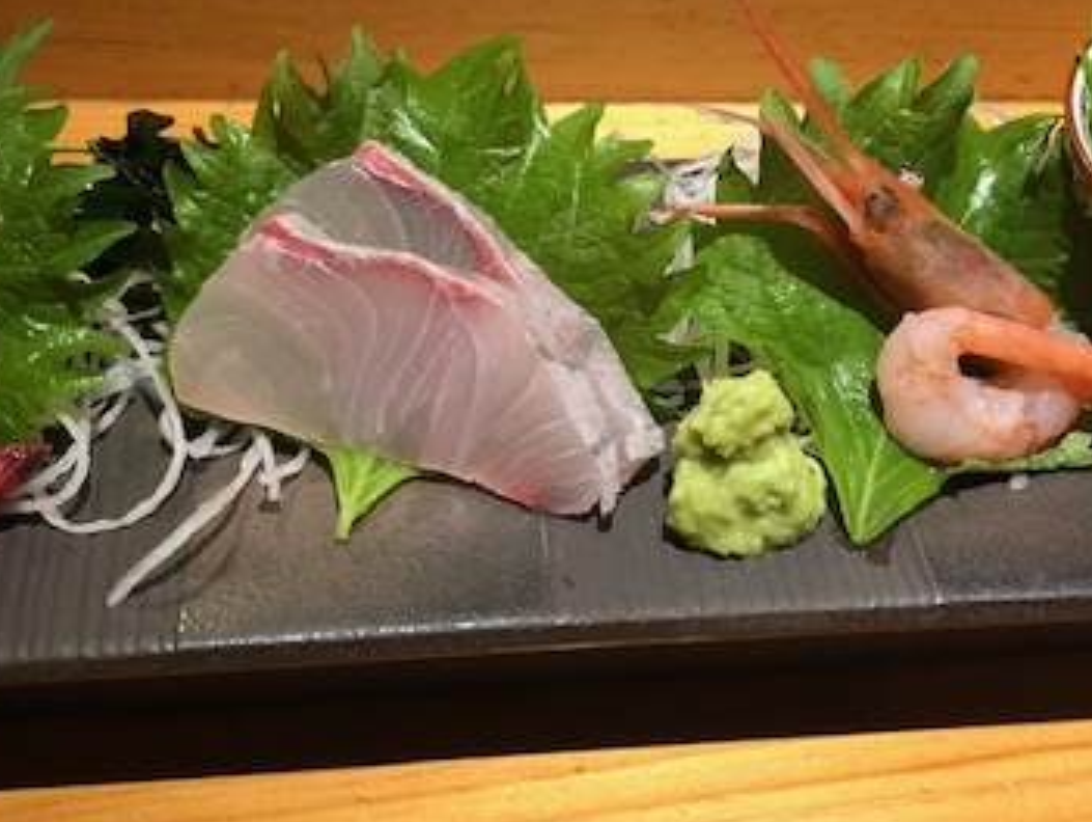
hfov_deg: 37.5
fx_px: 1611
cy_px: 383
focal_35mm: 51
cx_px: 551
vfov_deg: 28.6
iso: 100
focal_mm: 4
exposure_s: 1/17
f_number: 1.8
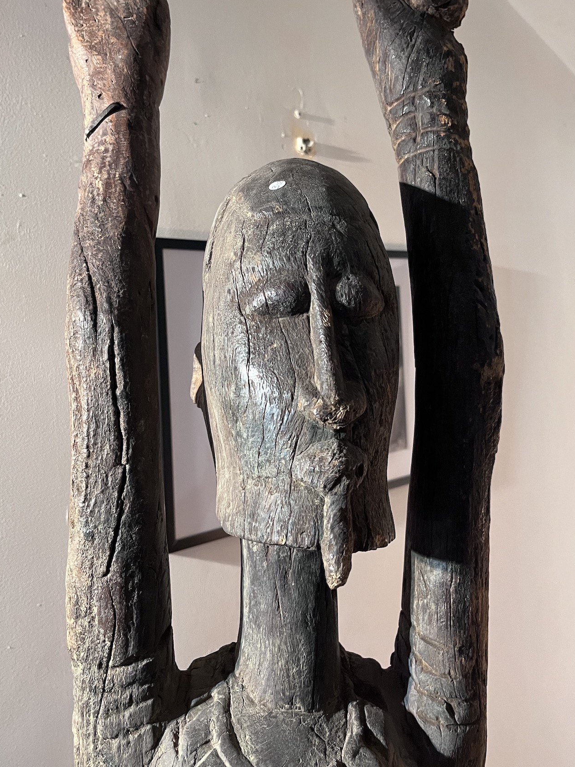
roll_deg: +1.2
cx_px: 287
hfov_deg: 45.4
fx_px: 686
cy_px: 316
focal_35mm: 31
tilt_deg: +0.3
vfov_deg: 58.0
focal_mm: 5.1
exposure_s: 1/50
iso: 320
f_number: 1.6
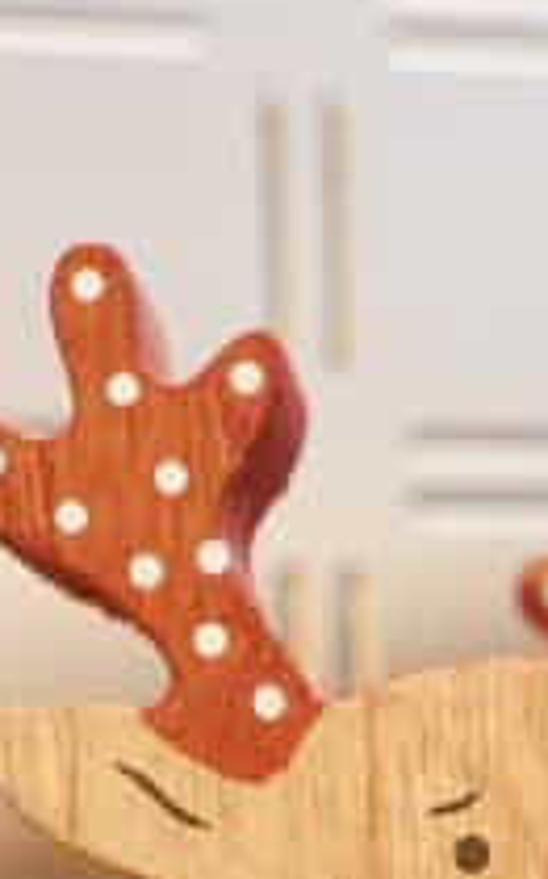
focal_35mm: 179
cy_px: 931
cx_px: 523
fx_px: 4283
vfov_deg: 11.6
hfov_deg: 7.3
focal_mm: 36
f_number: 4
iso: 800
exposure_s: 1/125
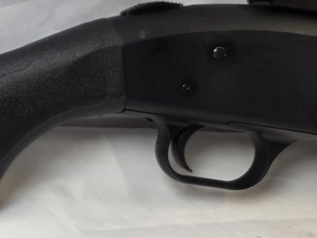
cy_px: 82
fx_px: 641
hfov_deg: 23.7
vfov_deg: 21.0
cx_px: -117
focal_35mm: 70
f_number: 1.8
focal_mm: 5.4
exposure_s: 1/141
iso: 25
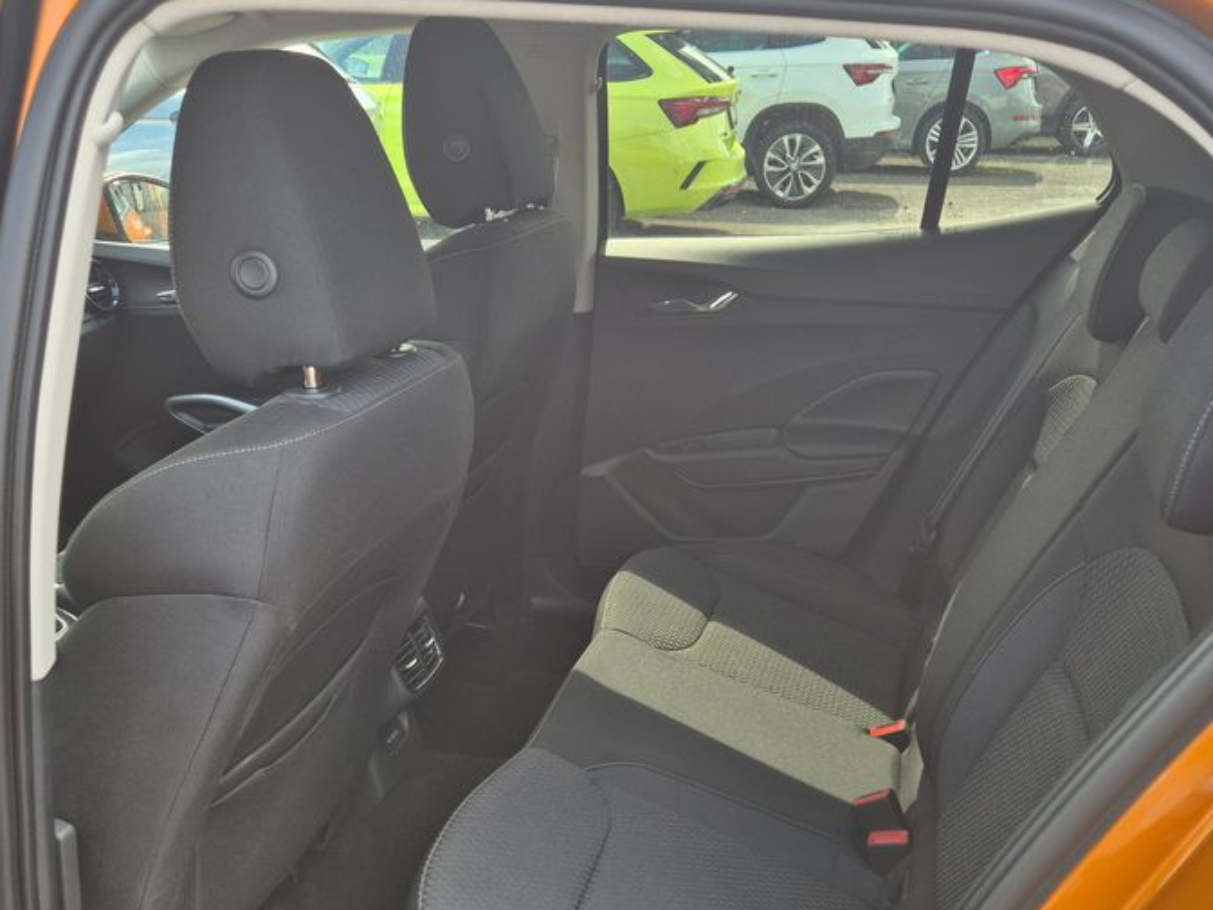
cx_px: 660
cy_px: 625
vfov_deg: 40.1
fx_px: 1227
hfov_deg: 52.5
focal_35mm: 35
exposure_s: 1/180
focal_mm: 5.4
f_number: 1.8
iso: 32
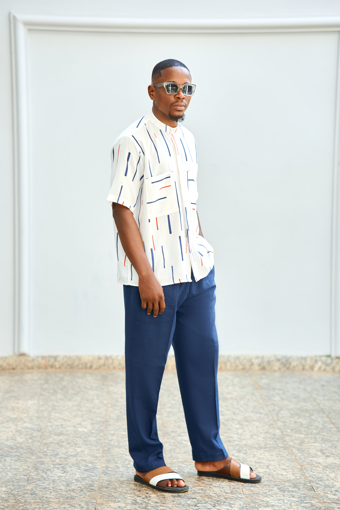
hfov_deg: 16.1
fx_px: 1204
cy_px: 255
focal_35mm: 85
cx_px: 170
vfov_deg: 23.9
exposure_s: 1/250
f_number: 2.8
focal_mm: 85
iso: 320
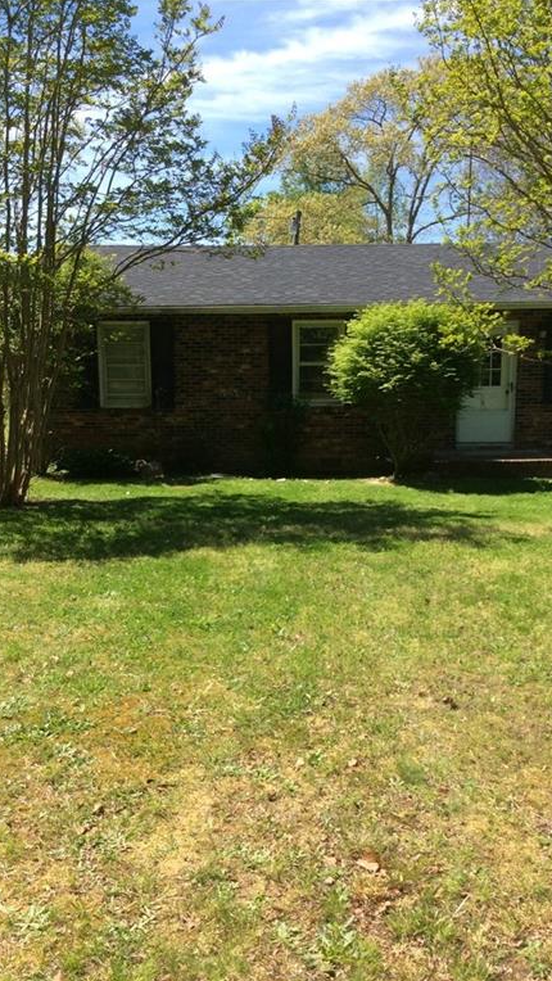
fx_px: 910
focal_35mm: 35
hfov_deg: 33.7
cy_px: 490
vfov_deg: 56.6
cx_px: 293
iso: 32
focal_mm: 3.3
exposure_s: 1/907
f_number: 2.4
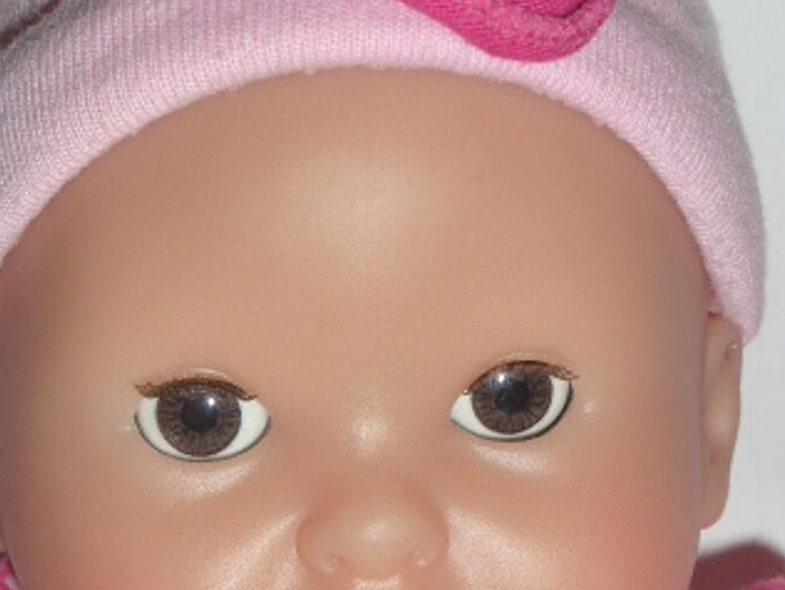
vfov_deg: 15.8
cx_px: 343
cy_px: 452
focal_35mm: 93
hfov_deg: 21.1
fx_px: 2110
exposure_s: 1/60
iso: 160
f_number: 4.1
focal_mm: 7.9
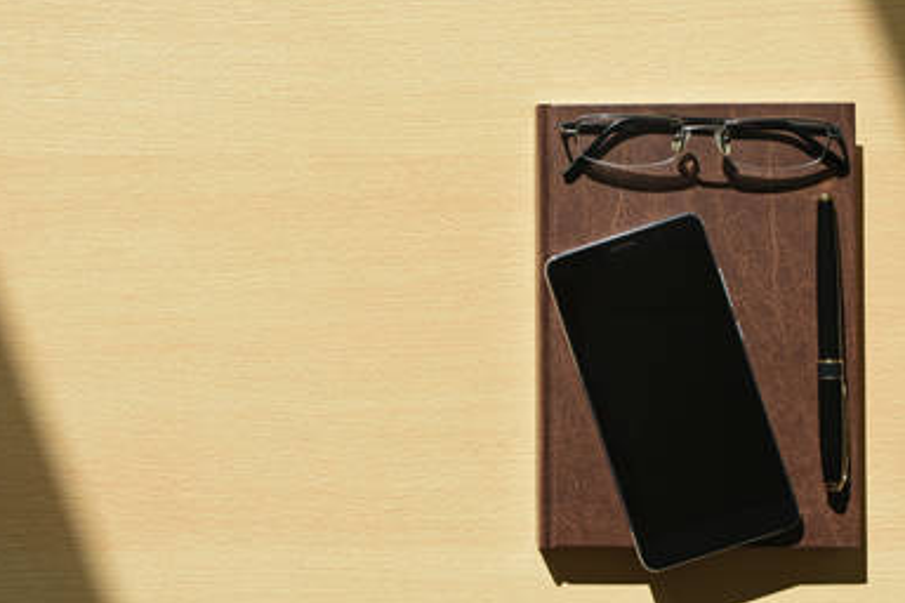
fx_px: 1548
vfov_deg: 22.1
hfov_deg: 32.6
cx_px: 405
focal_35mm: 62
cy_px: 283
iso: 160
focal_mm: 35
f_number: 5.6
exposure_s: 1/250
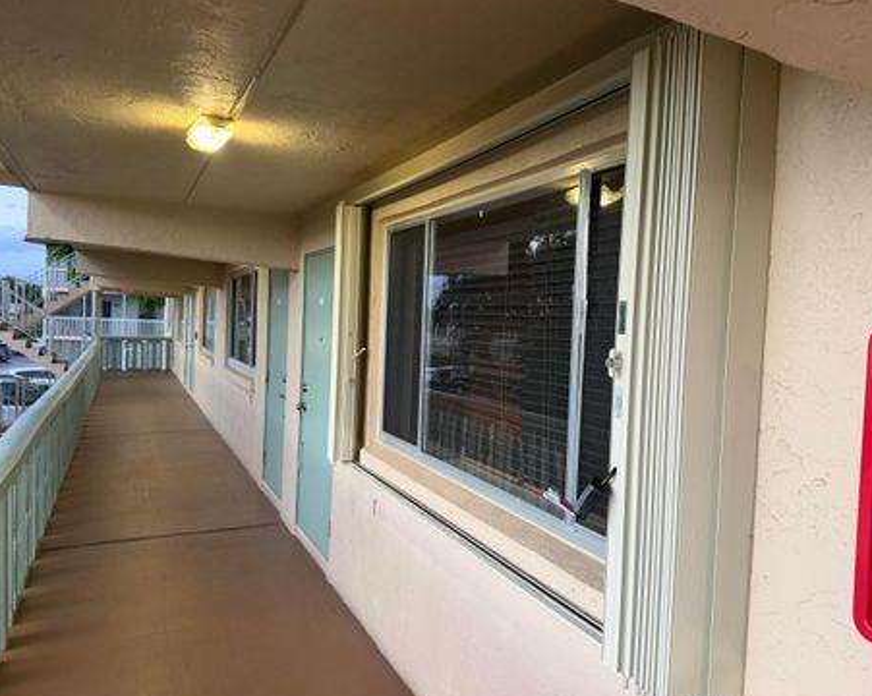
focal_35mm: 26
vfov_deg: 54.9
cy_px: 345
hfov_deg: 65.9
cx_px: 480
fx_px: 670
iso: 400
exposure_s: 1/60
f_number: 1.78
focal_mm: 6.76
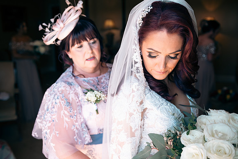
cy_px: 80
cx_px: 119
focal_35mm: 38
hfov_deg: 50.7
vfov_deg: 35.1
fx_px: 251
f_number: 3.5
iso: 320
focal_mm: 38
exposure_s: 1/320
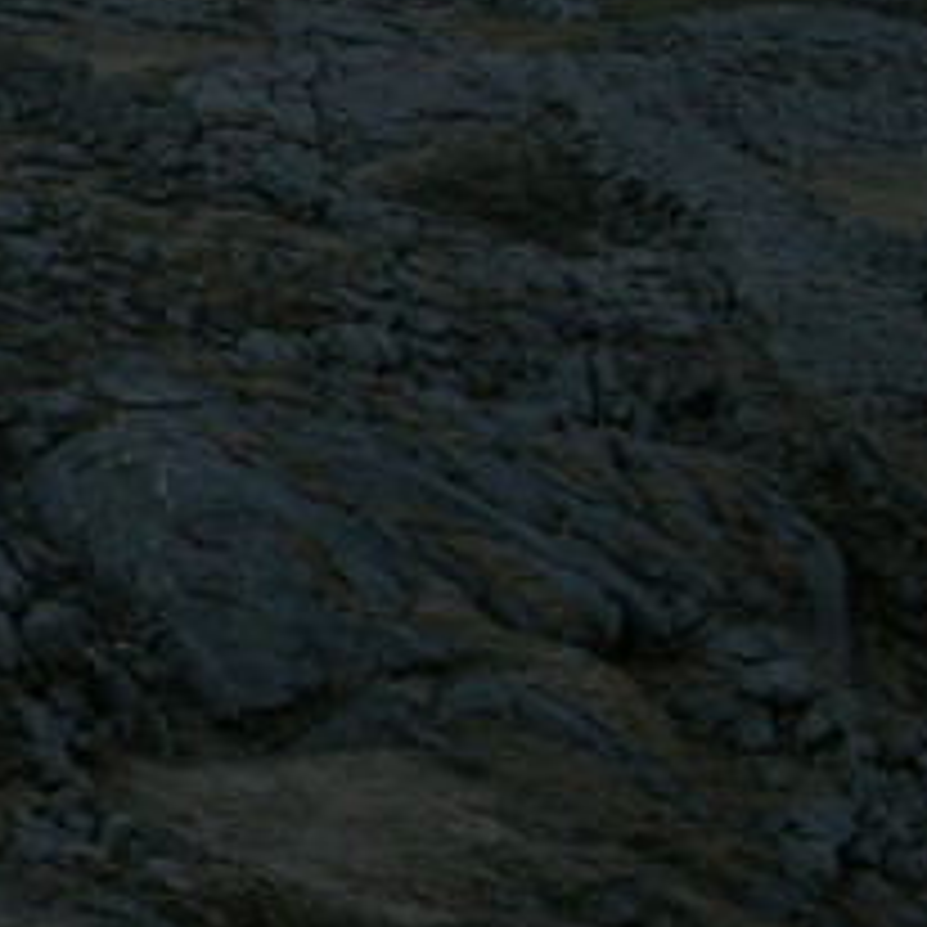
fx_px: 4666
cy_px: 288
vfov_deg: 11.3
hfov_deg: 10.4
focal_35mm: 154
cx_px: -950
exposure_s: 1/113
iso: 50
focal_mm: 8.9
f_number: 4.5
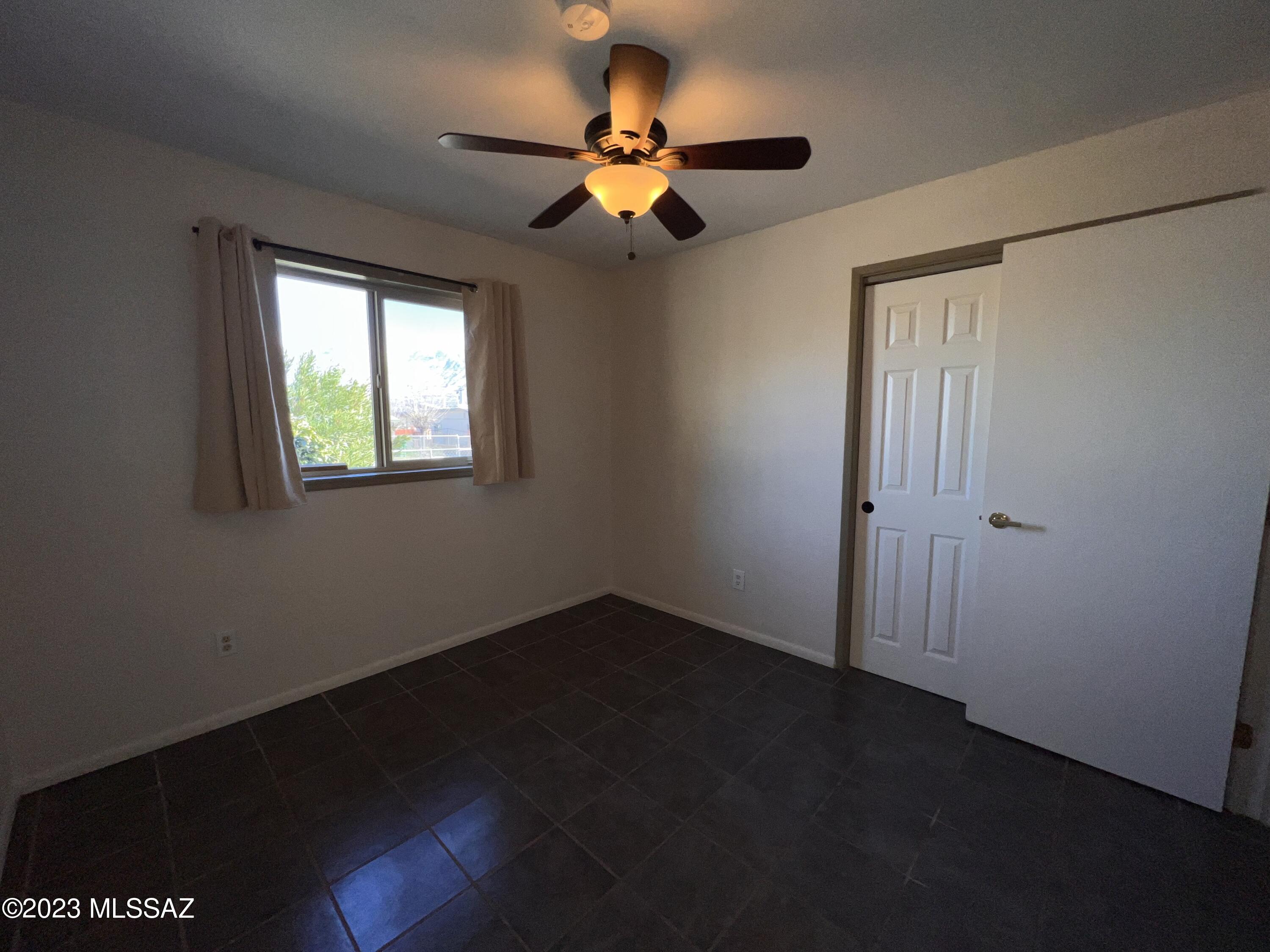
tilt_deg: -7.3
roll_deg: +0.7
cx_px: 635
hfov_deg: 106.2
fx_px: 477
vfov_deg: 89.9
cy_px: 476
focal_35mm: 13
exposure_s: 1/122
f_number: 1.8
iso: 32
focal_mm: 1.57
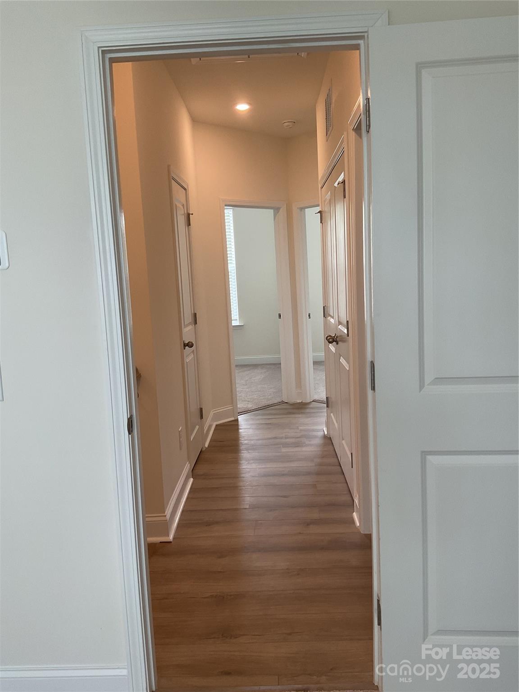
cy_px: 346
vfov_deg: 61.7
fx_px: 580
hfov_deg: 48.2
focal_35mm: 29
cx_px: 260
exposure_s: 1/60
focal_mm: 3
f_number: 1.8
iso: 40
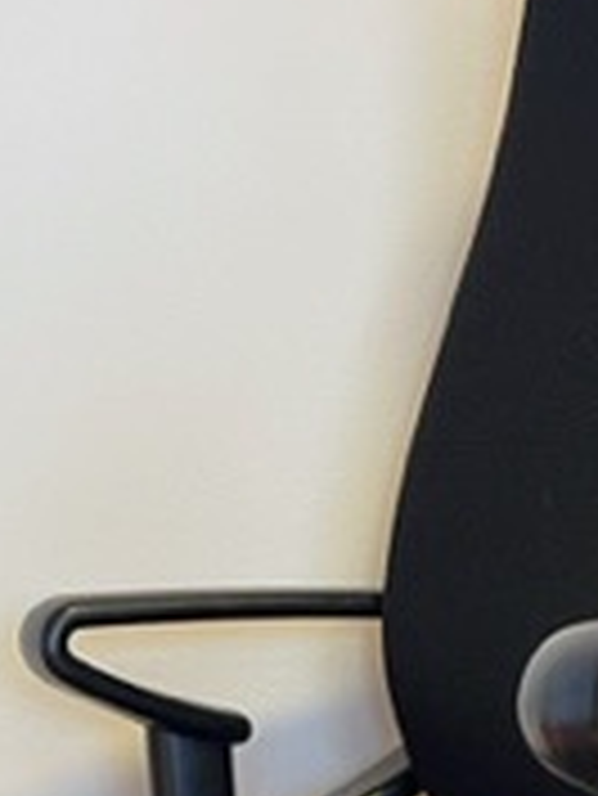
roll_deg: +3.0
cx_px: 382
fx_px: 2163
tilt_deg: -13.2
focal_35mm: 94
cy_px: 1079
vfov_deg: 19.1
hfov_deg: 15.7
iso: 100
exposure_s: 1/50
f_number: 1.6
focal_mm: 4.2
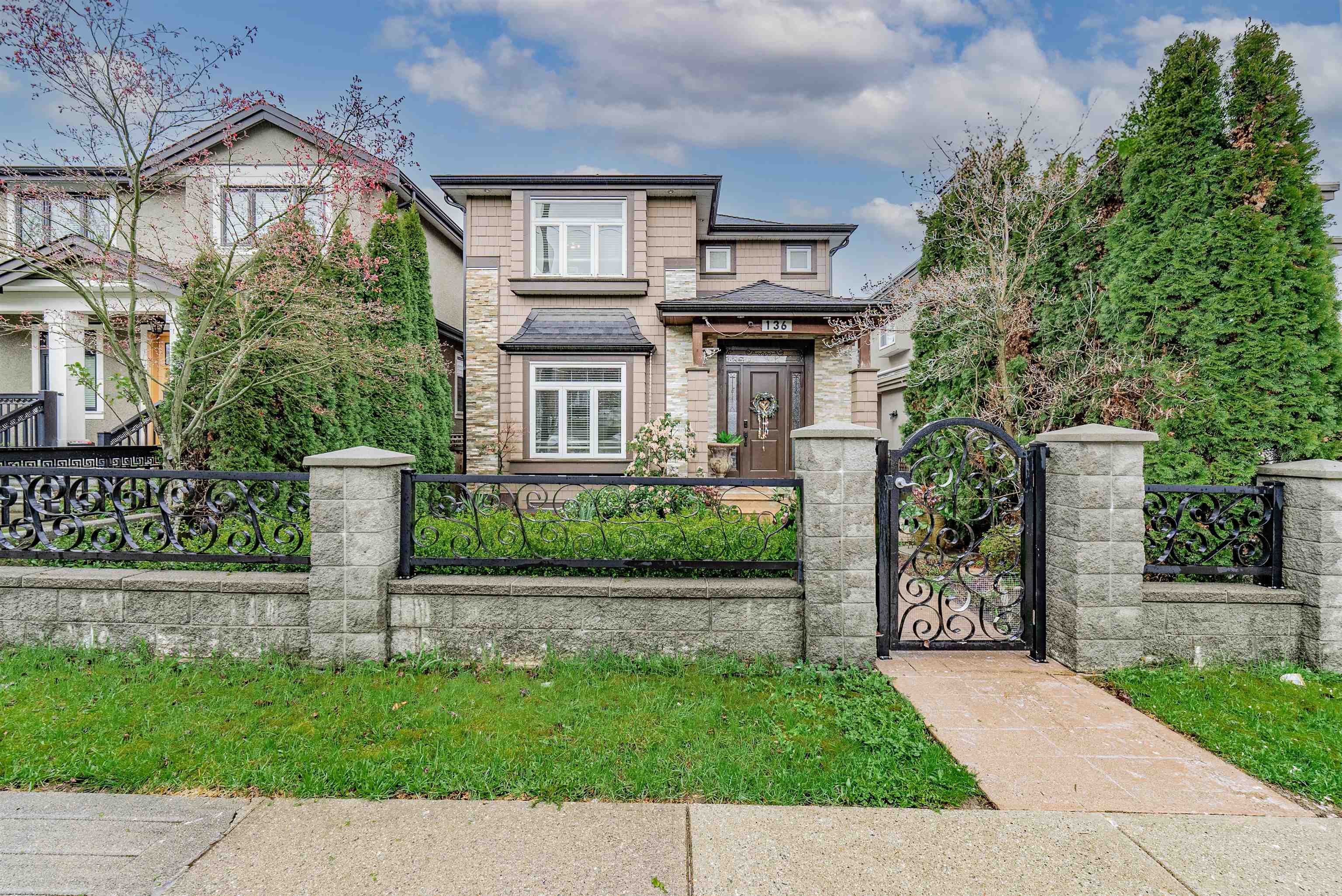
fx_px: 522
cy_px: 448
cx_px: 671
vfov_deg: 81.3
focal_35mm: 14
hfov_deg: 104.2
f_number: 8
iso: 400
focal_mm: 14
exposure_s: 1/40
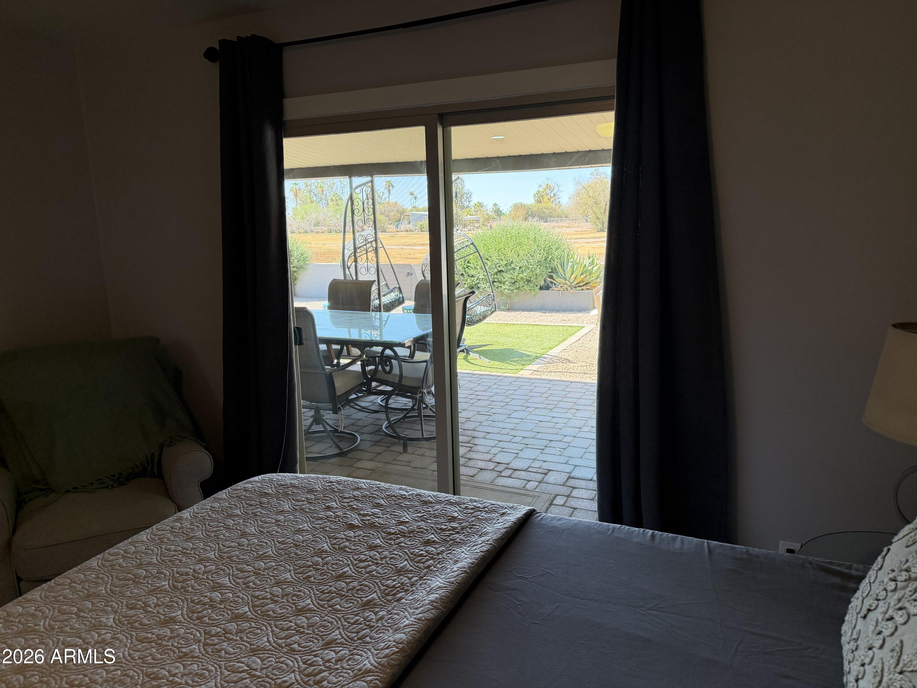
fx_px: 636
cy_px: 344
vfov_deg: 56.8
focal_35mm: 24
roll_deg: +2.0
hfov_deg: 71.6
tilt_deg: -11.0
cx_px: 458
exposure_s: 1/220
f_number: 1.78
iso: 160
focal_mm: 6.76
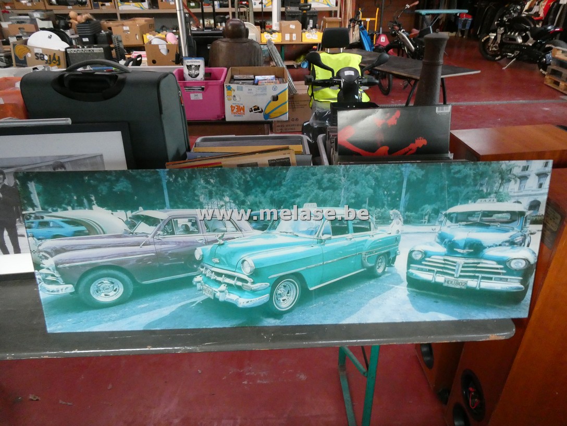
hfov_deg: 71.6
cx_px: 284
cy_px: 213
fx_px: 393
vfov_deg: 56.8
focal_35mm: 24
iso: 800
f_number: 3.3
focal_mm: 4.3
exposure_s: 1/60
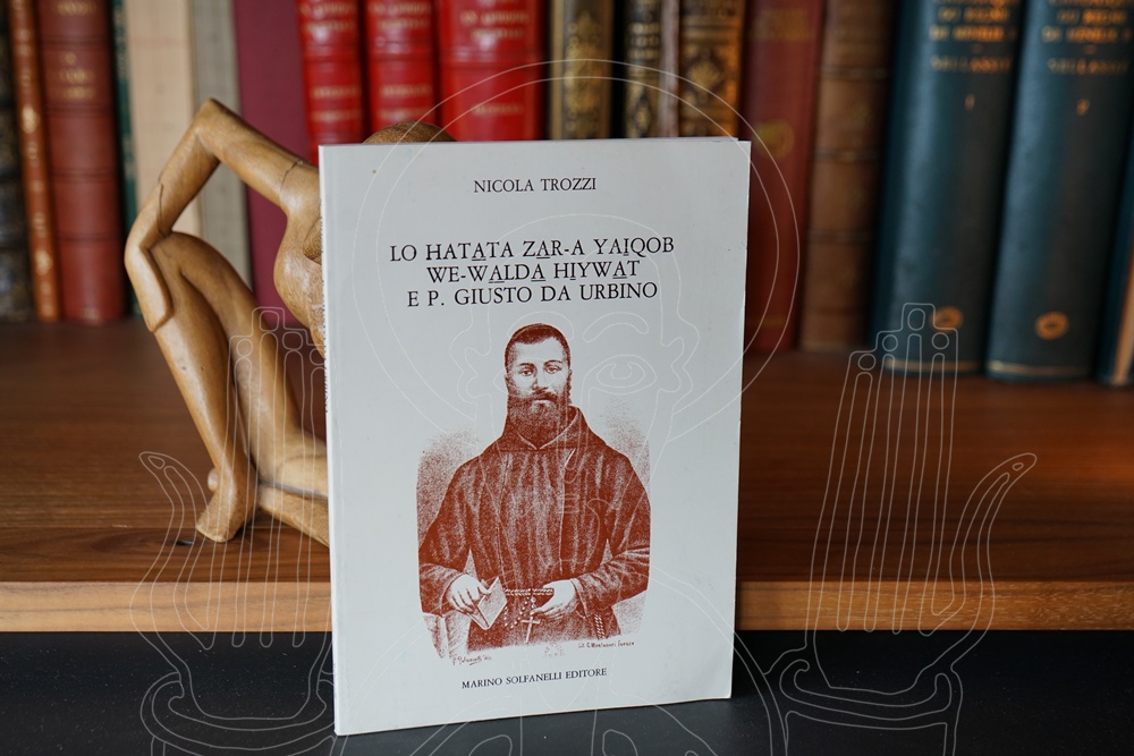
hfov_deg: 39.6
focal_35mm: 50
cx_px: 567
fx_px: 1575
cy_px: 378
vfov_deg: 27.0
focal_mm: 50
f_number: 4
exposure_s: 1/160
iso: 640
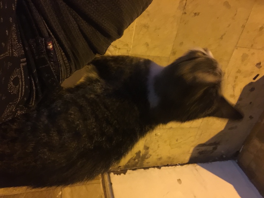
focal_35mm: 29
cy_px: 99
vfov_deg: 48.3
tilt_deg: -51.0
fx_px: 221
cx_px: 132
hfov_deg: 61.6
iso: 160
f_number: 2.2
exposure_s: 1/4
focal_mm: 4.15
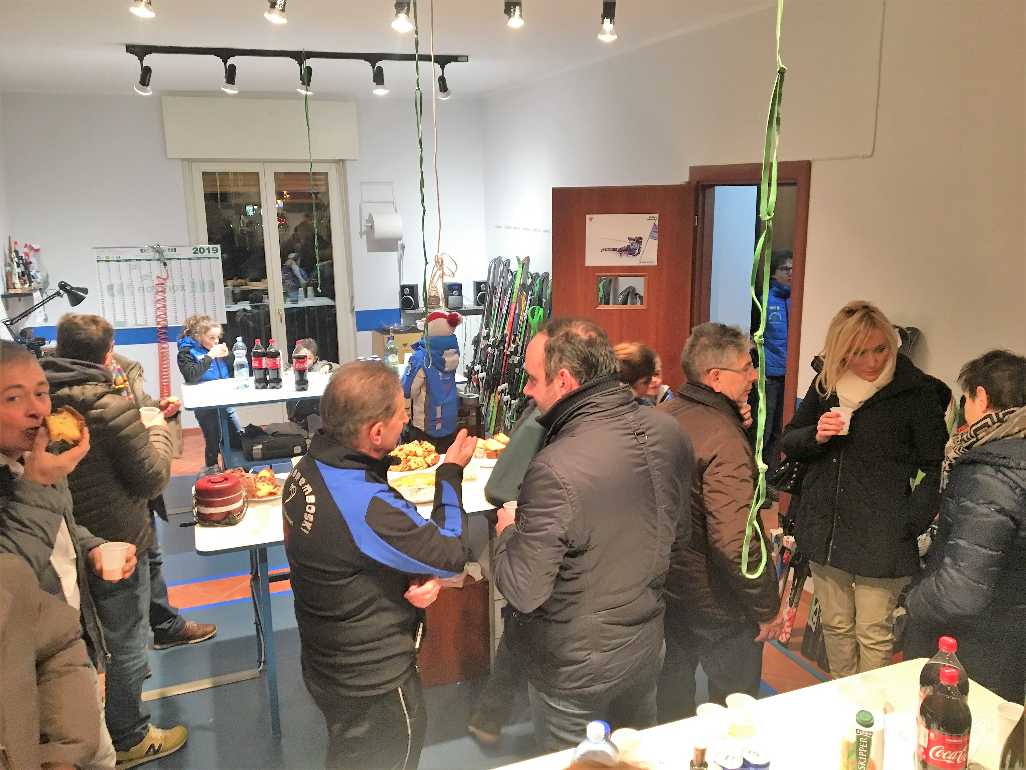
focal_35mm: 29
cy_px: 385
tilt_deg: -10.5
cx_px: 513
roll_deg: +0.2
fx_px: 860
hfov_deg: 61.7
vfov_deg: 48.2
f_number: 2.2
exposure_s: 1/33
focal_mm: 4.15
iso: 160
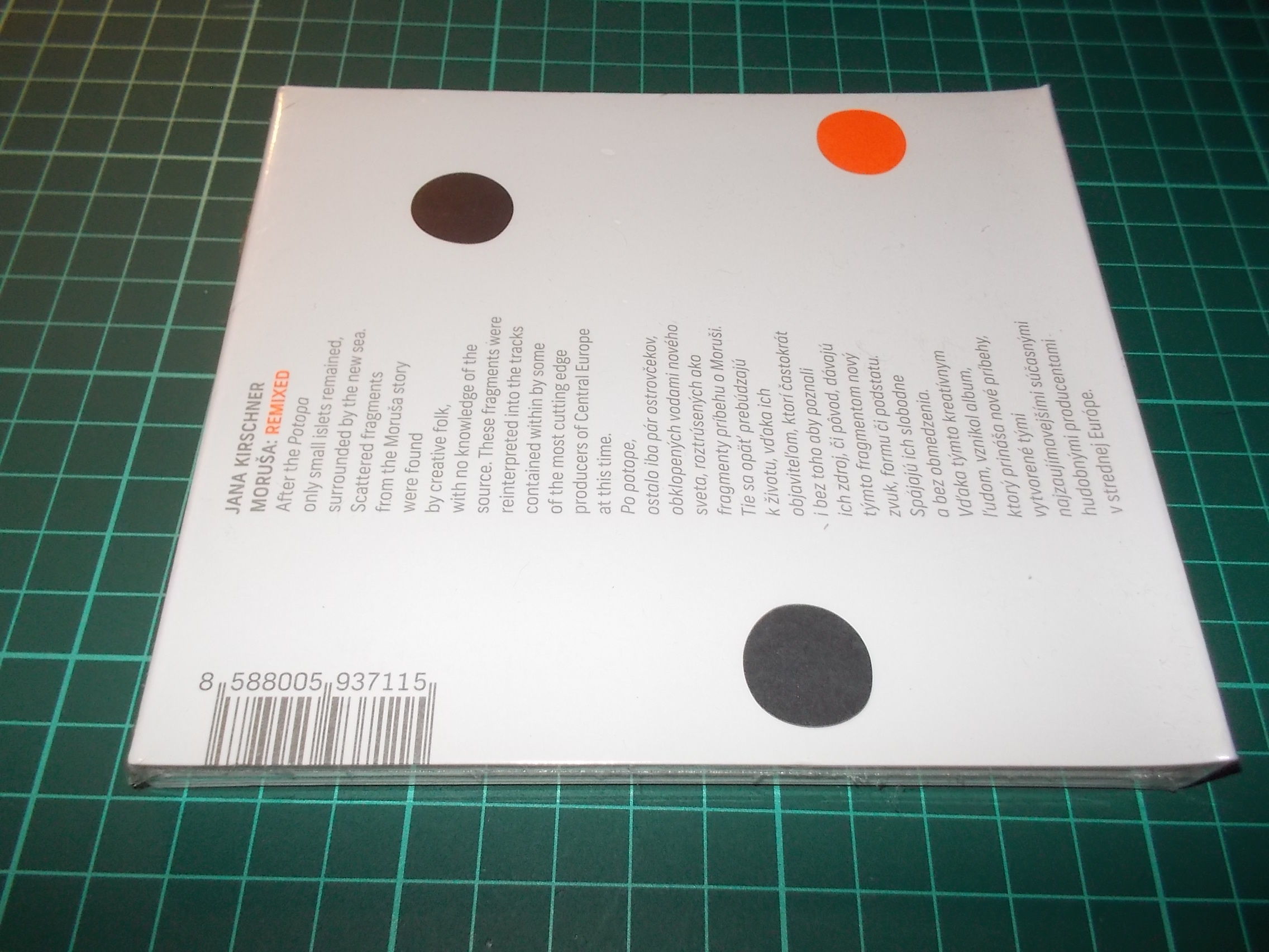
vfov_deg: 48.2
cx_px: 634
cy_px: 476
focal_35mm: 29
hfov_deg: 61.7
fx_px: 1063
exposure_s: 1/30
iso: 200
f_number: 3.3
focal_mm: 4.1
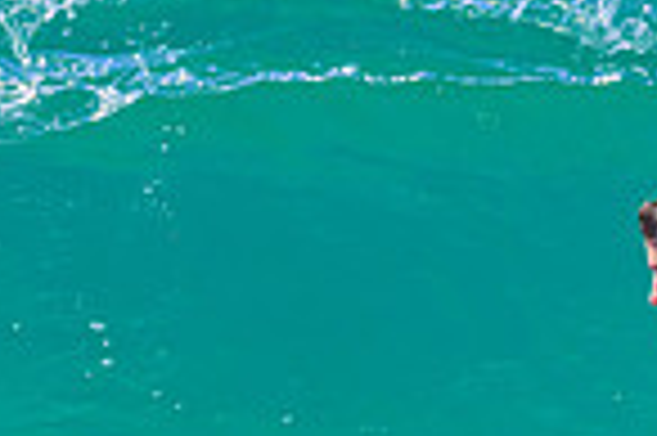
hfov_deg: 0.9
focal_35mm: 2227
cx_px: 405
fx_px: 40597
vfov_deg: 0.6
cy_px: 578
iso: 1600
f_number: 11
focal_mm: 560
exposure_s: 1/2000
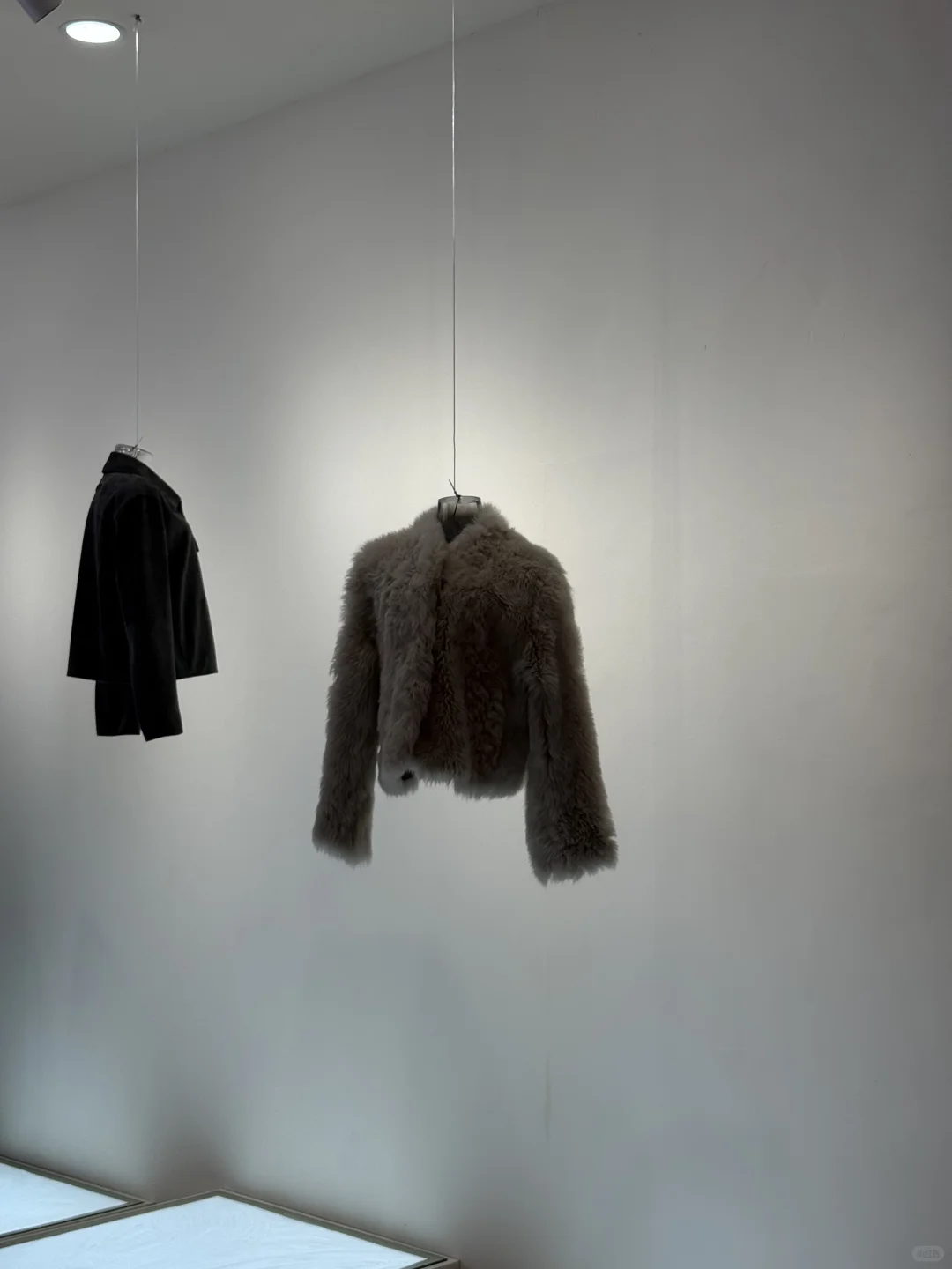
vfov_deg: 39.7
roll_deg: -0.2
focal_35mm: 48
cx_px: 476
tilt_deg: +3.0
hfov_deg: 30.3
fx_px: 1760
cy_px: 634
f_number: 1.78
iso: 64
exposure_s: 1/769
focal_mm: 6.76
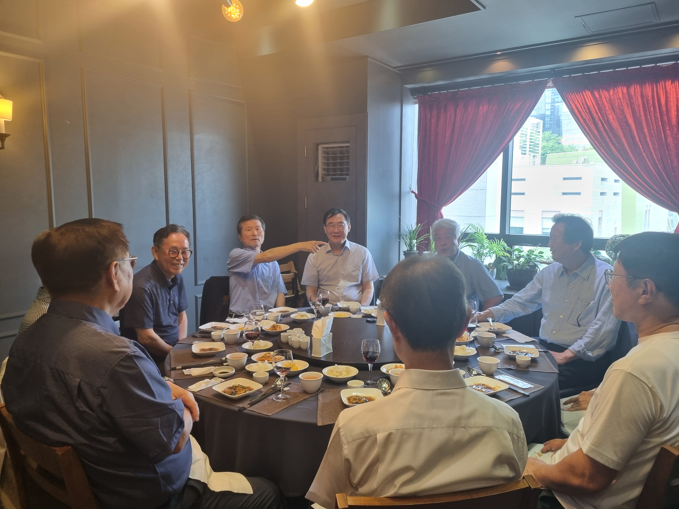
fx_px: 510
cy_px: 254
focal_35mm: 26
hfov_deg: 67.3
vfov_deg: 53.1
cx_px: 340
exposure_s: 1/60
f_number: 1.8
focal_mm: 5.4
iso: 160
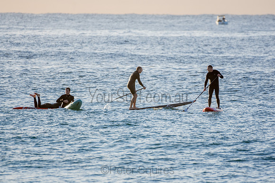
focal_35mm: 750
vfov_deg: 1.8
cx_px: 138
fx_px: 5730
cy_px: 92
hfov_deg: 2.7
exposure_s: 1/1250
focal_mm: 500
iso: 220
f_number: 5.6
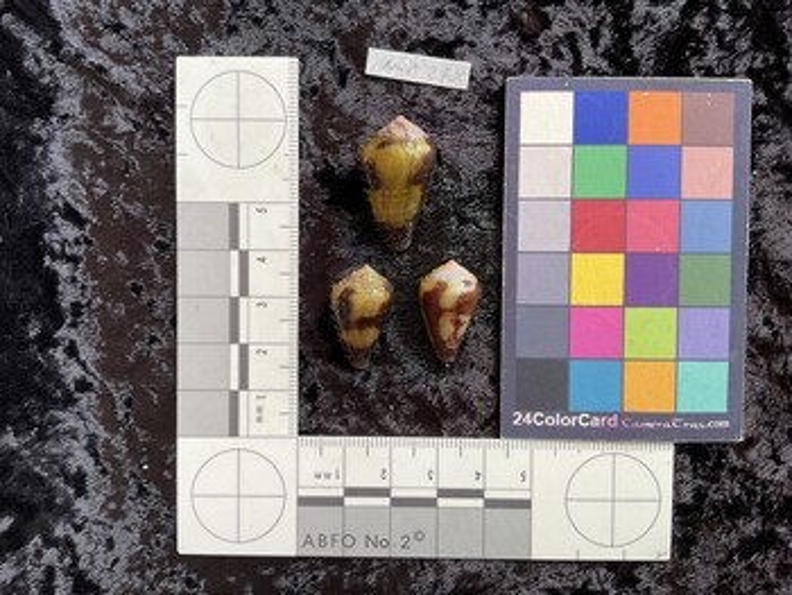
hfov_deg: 61.6
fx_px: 664
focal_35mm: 29
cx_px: 396
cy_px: 298
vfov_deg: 48.3
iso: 40
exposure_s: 1/120
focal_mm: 3
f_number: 1.8
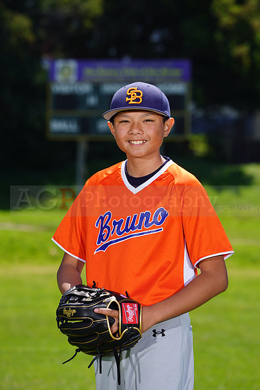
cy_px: 195
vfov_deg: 9.7
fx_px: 2295
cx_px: 130
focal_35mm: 212
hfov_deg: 6.5
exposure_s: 1/250
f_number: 8
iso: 100
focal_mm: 212
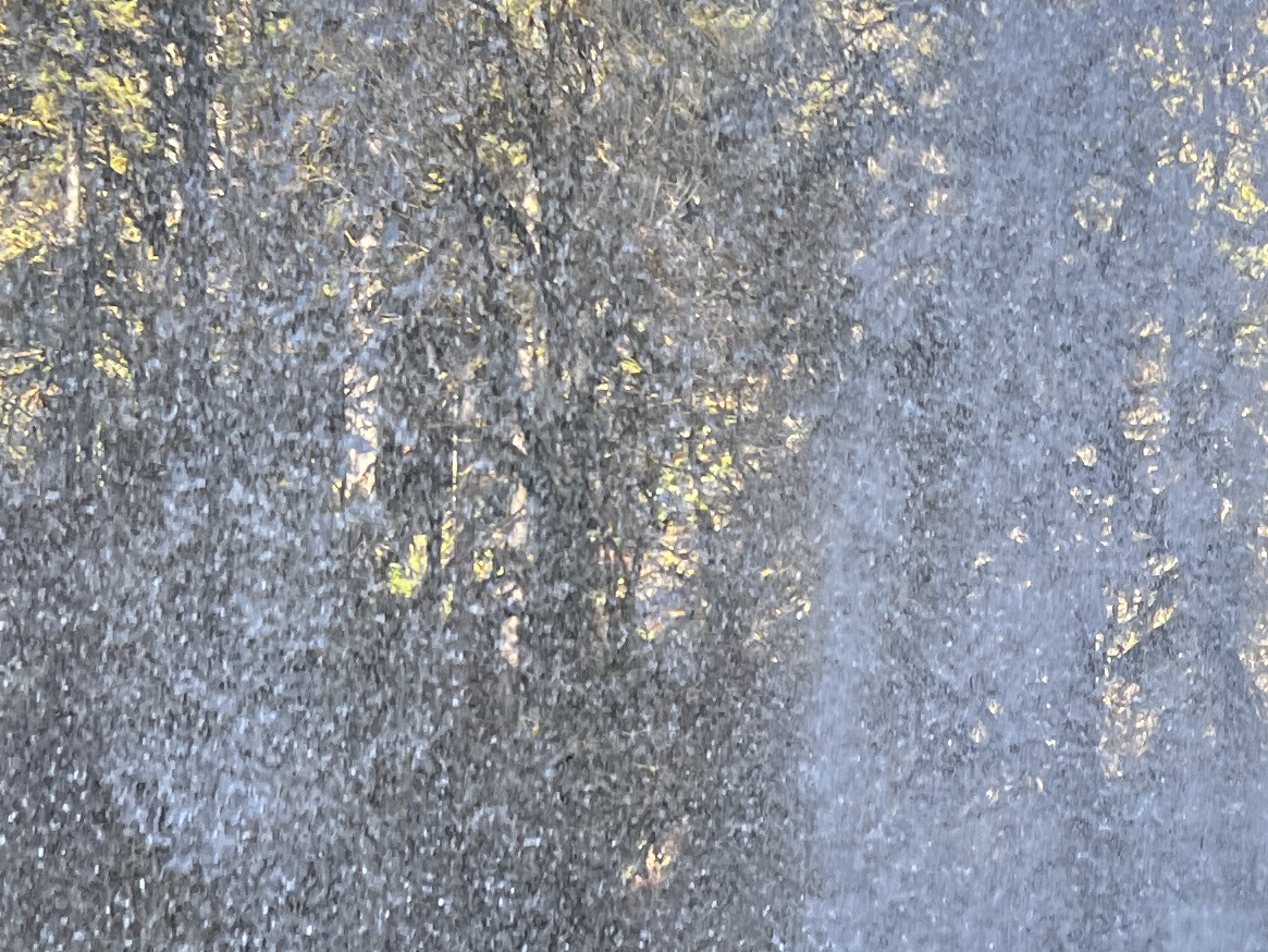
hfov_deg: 21.4
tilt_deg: +5.6
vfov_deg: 16.4
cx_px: 1103
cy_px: 631
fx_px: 3297
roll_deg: -1.1
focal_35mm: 90
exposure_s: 1/191
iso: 40
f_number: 1.5
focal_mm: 5.7
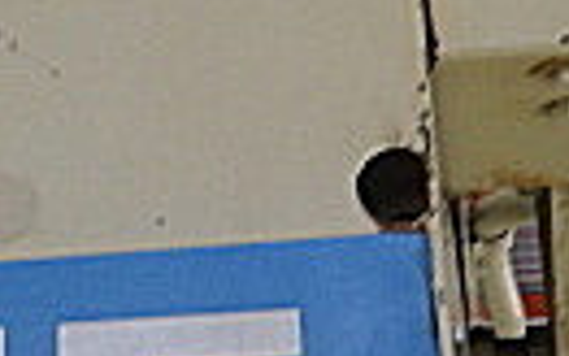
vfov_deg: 9.0
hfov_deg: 13.8
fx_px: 2249
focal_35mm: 145
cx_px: -178
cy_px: -48
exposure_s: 1/45
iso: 200
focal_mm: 5
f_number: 3.5
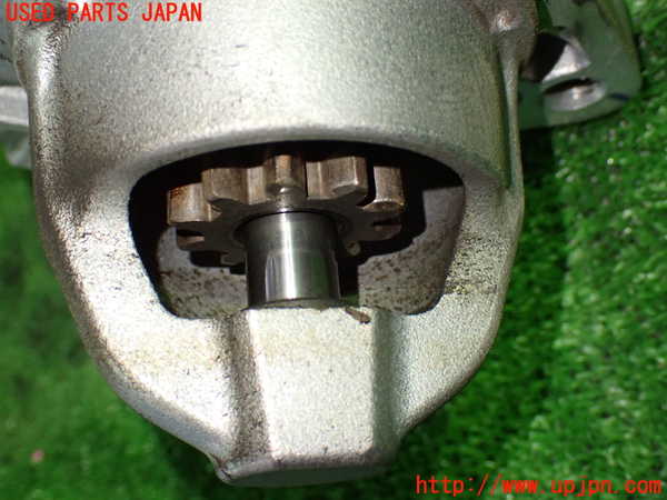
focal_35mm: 50
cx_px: 334
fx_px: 963
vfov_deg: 29.1
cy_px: 250
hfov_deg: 38.2
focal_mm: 9.01
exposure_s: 1/60
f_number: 3.2
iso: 800
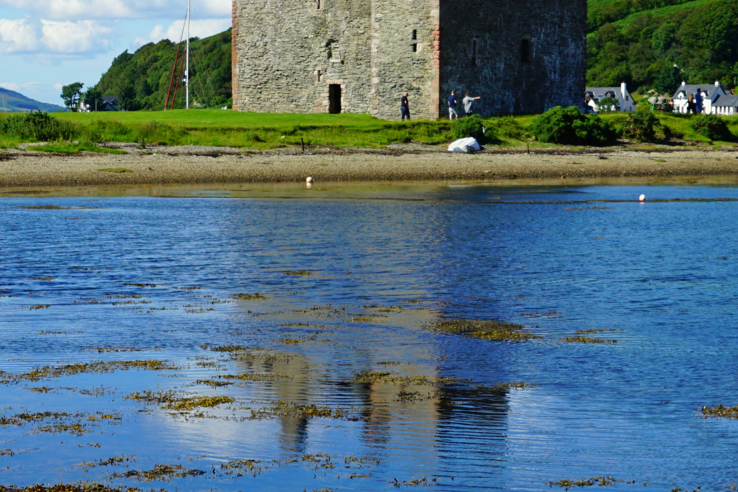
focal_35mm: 111
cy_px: 366
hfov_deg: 18.4
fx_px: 2275
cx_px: 456
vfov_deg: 12.3
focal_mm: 31
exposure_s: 1/125
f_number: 11
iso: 100
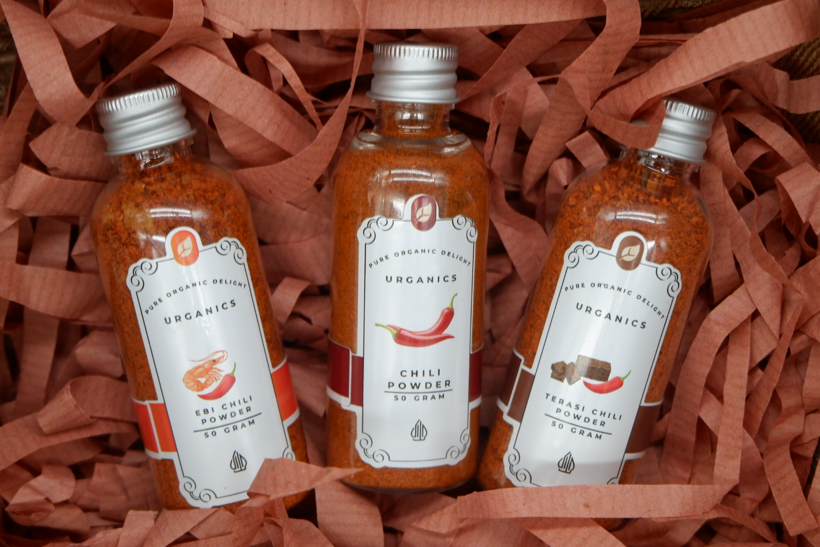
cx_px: 410
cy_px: 274
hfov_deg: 29.7
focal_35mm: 68
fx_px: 1549
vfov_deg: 20.0
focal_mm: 45.2
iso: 250
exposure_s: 1/60
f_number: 5.6
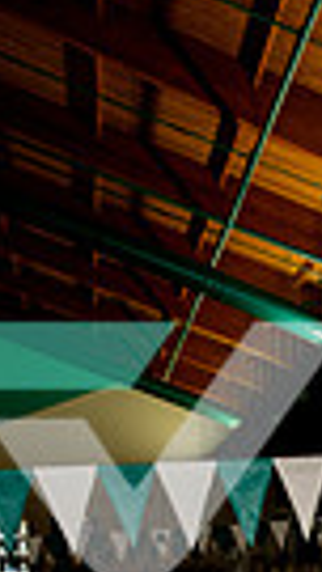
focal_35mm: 84
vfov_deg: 22.5
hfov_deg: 13.2
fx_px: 1274
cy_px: 754
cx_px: 555
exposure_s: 1/125
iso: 500
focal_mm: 24
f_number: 7.1
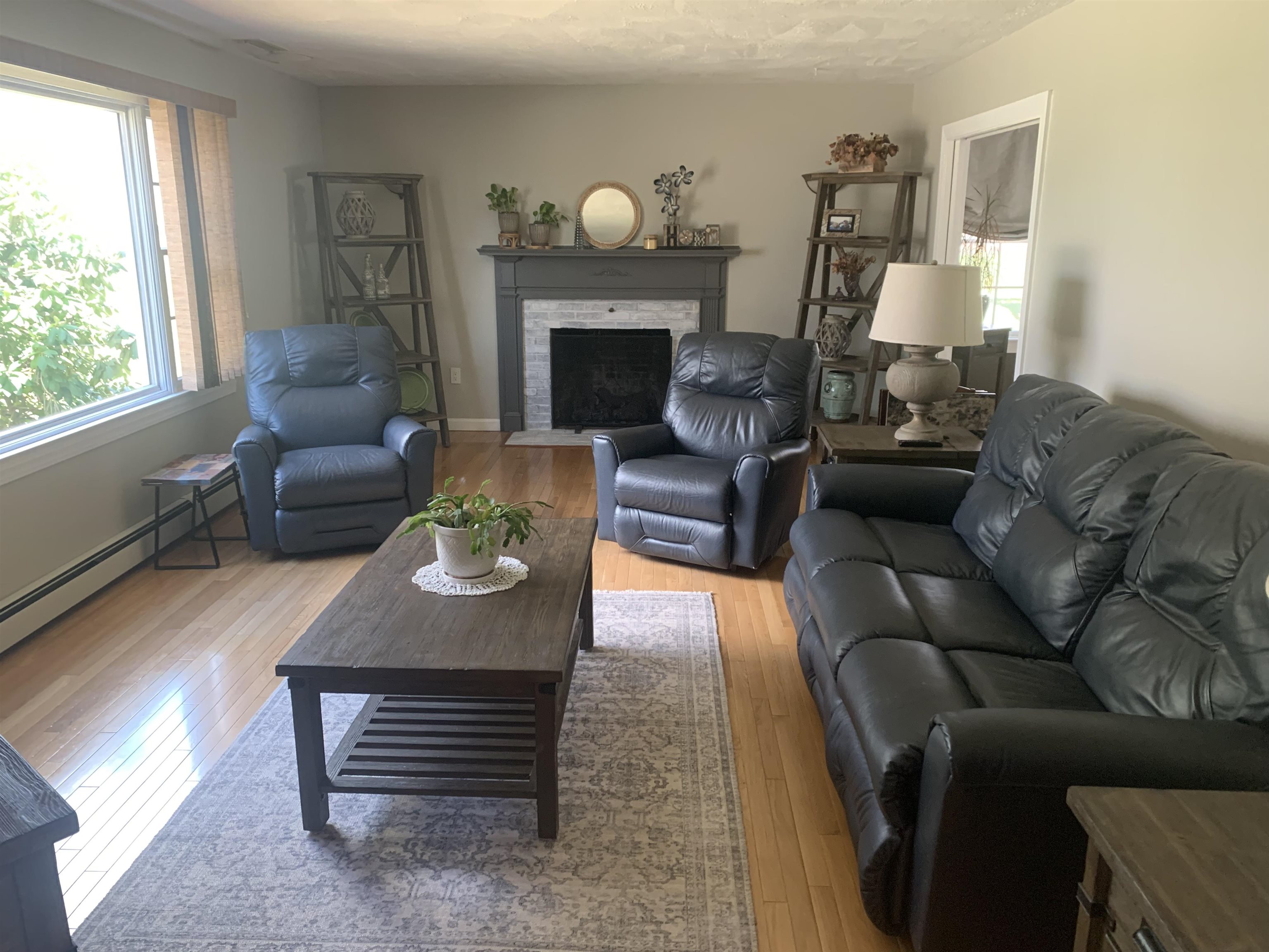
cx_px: 634
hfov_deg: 67.3
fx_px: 953
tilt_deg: -15.0
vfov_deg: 53.1
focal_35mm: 26
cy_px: 476
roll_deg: +0.1
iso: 160
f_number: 1.8
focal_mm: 4.25
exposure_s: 1/60
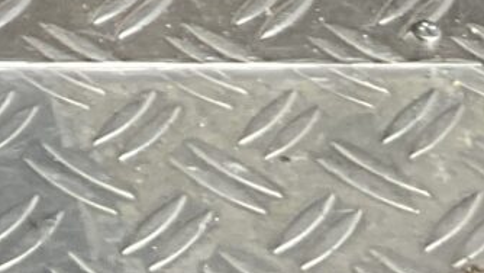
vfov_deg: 4.4
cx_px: -465
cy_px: -1034
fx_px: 3106
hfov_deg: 8.5
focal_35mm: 242
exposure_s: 1/105
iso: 16
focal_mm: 3
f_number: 1.8
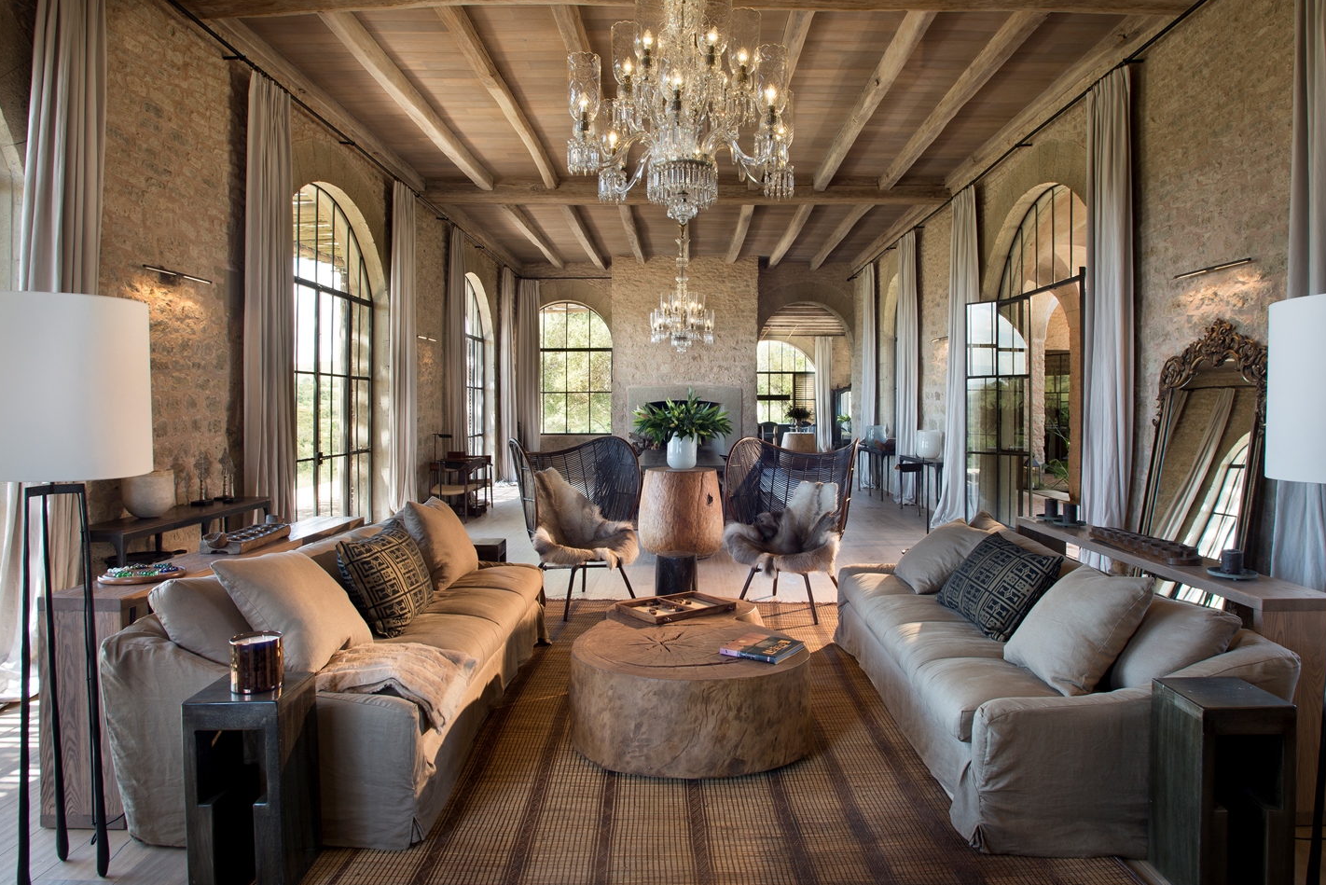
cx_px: 673
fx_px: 811
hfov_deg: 78.6
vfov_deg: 57.1
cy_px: 397
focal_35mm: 22
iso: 200
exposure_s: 1/4
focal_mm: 17
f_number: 9.5
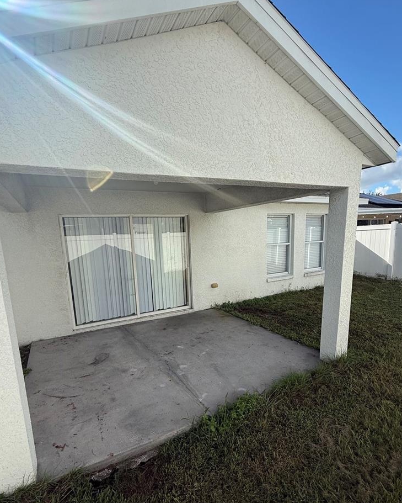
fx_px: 268
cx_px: 190
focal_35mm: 18
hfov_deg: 73.8
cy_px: 283
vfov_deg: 85.9
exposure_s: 1/2024
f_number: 2.2
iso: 64
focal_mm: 2.22
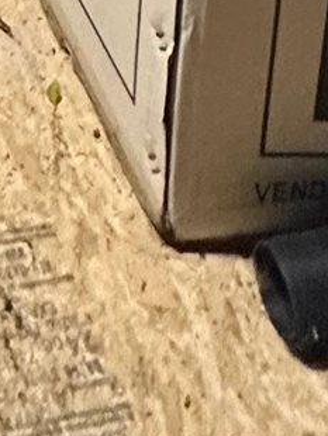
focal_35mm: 104
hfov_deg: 12.8
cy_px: -1111
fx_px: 1312
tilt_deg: +1.9
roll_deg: -4.1
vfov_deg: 9.4
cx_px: -279
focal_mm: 2.22
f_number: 2.2
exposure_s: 1/60
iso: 320
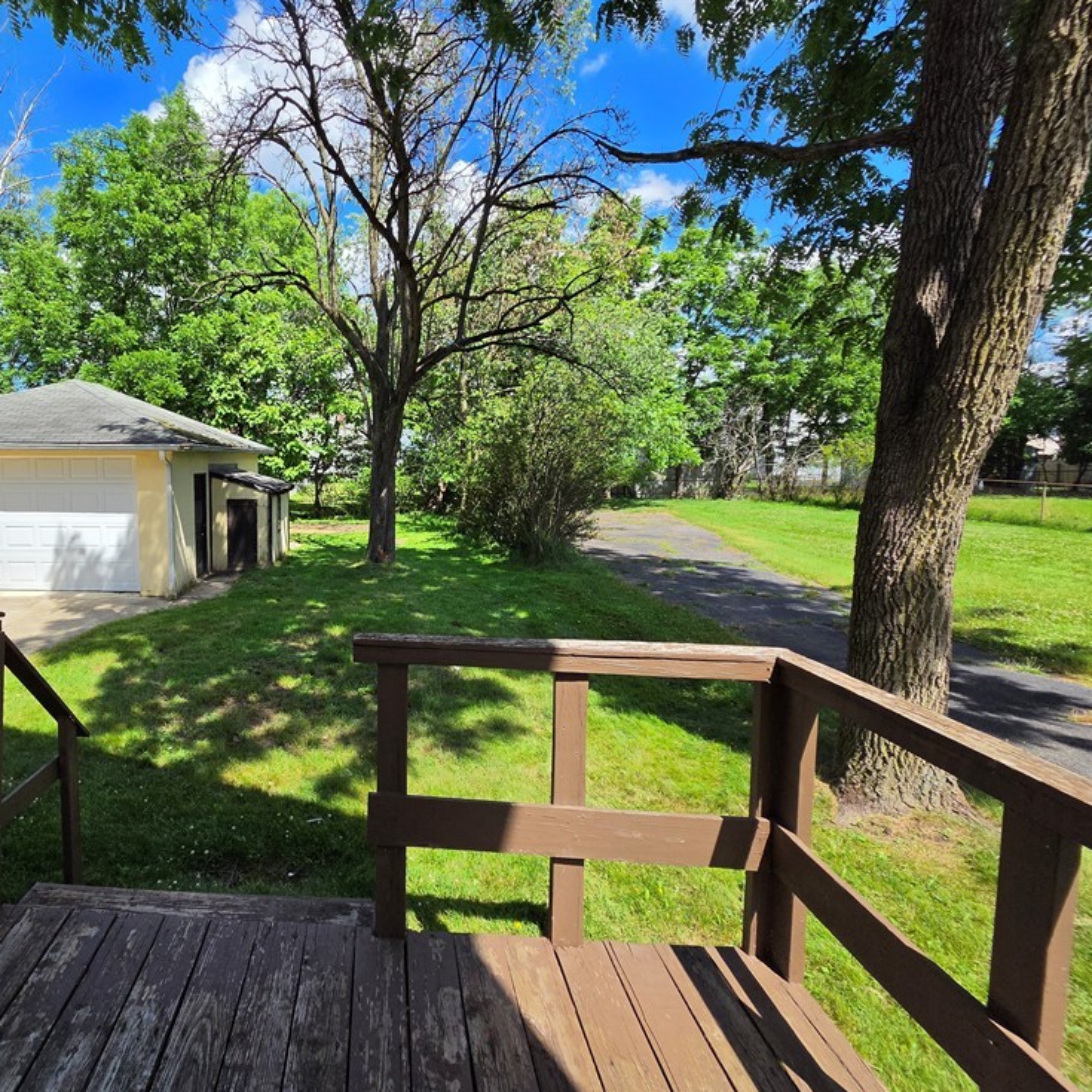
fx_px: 571
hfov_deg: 83.3
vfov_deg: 87.4
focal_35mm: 16
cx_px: 333
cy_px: 524
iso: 100
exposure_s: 1/3117
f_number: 2.2
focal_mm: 2.2
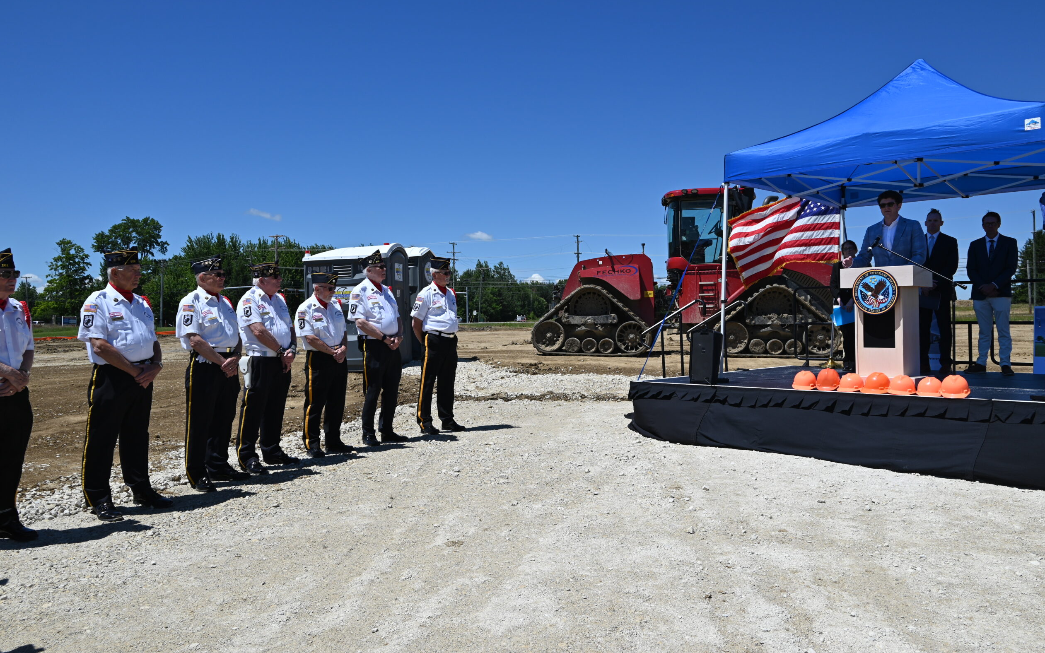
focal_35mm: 30
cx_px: 517
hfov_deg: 62.9
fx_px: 854
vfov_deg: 41.8
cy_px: 310
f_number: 8
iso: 100
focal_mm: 29
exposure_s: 1/500
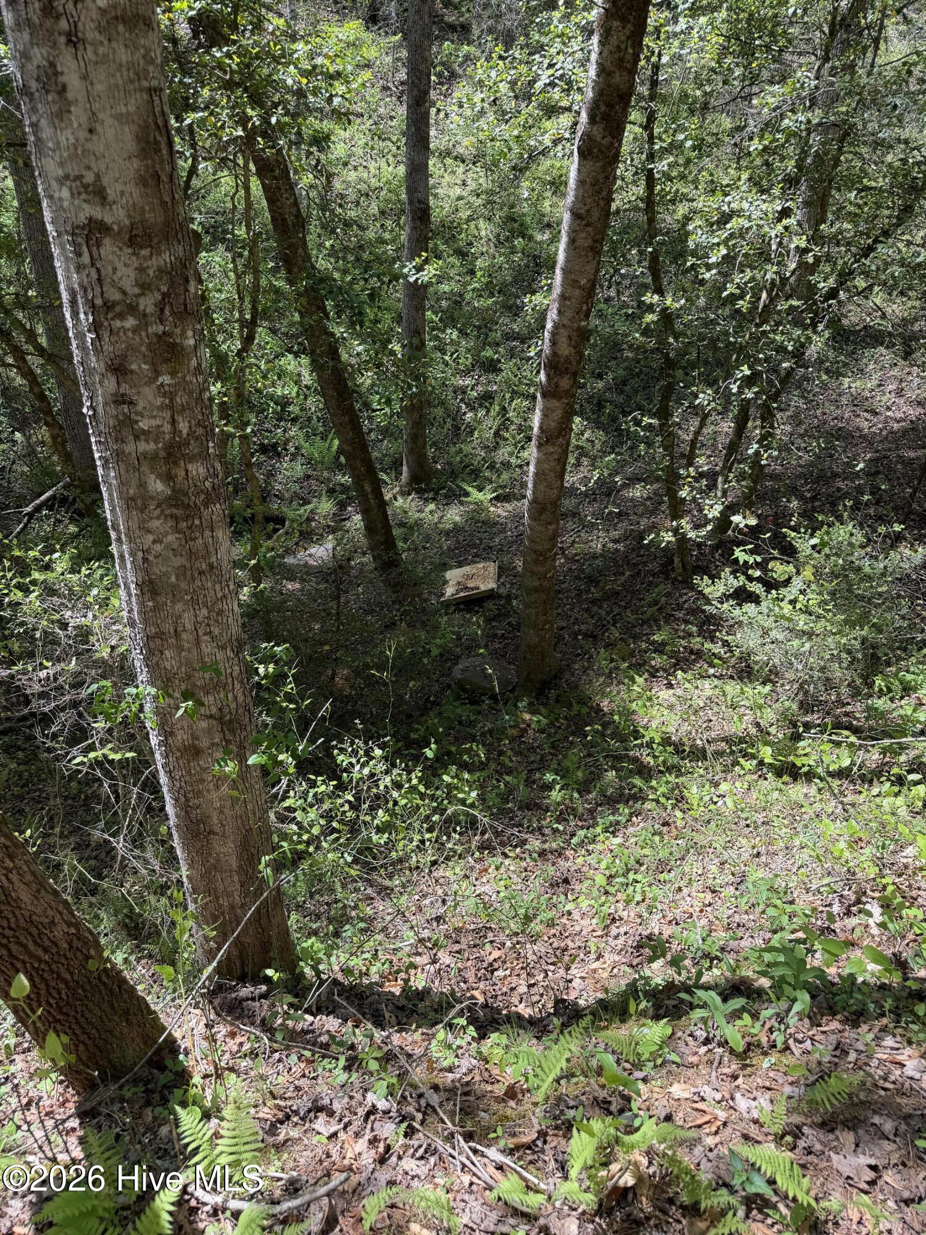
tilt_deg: -29.5
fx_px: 856
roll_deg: -2.7
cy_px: 618
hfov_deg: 56.8
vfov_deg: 71.6
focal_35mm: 24
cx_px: 463
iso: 80
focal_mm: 6.76
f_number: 1.78
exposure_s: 1/757
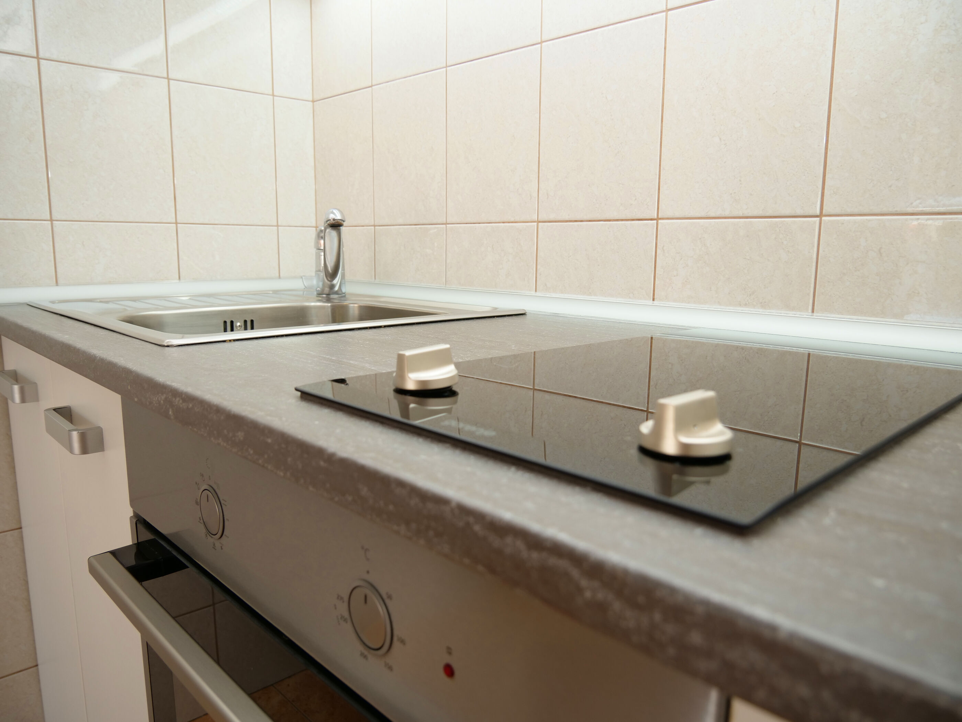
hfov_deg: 71.6
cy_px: 361
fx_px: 667
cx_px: 481
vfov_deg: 56.8
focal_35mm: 24
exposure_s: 1/125
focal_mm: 12
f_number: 3.5
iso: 200
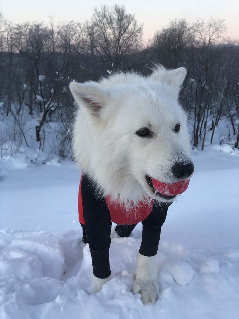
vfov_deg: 36.8
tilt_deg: -11.0
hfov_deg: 28.0
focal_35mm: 52
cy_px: 160
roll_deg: -0.1
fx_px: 479
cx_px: 120
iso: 25
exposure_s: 1/60
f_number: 2.4
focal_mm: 6
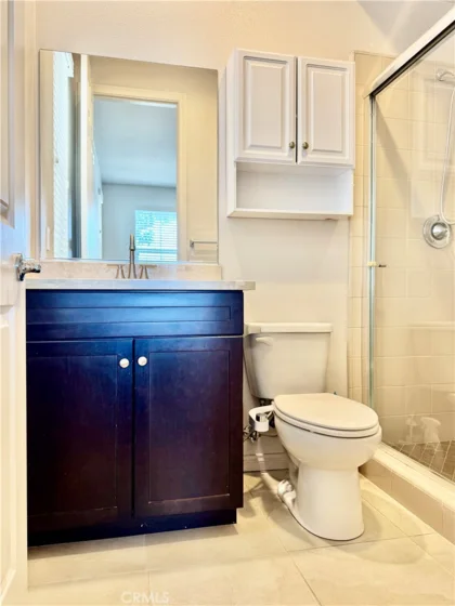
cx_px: 228
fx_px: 421
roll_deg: +0.7
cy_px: 303
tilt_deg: -1.0
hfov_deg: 56.8
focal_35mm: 24
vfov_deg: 71.6
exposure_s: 1/60
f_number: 1.78
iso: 125
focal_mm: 6.76
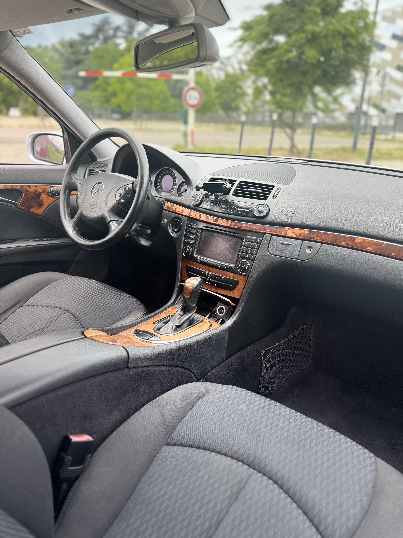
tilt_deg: -19.7
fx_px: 373
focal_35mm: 24
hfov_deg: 56.8
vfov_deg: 71.6
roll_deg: +0.3
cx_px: 202
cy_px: 269
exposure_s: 1/481
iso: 80
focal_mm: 6.76
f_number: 1.78
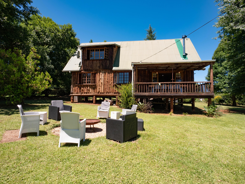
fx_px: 127
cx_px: 122
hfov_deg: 87.7
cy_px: 92
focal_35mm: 18
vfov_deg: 71.6
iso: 200
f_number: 9
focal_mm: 9
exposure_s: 1/160
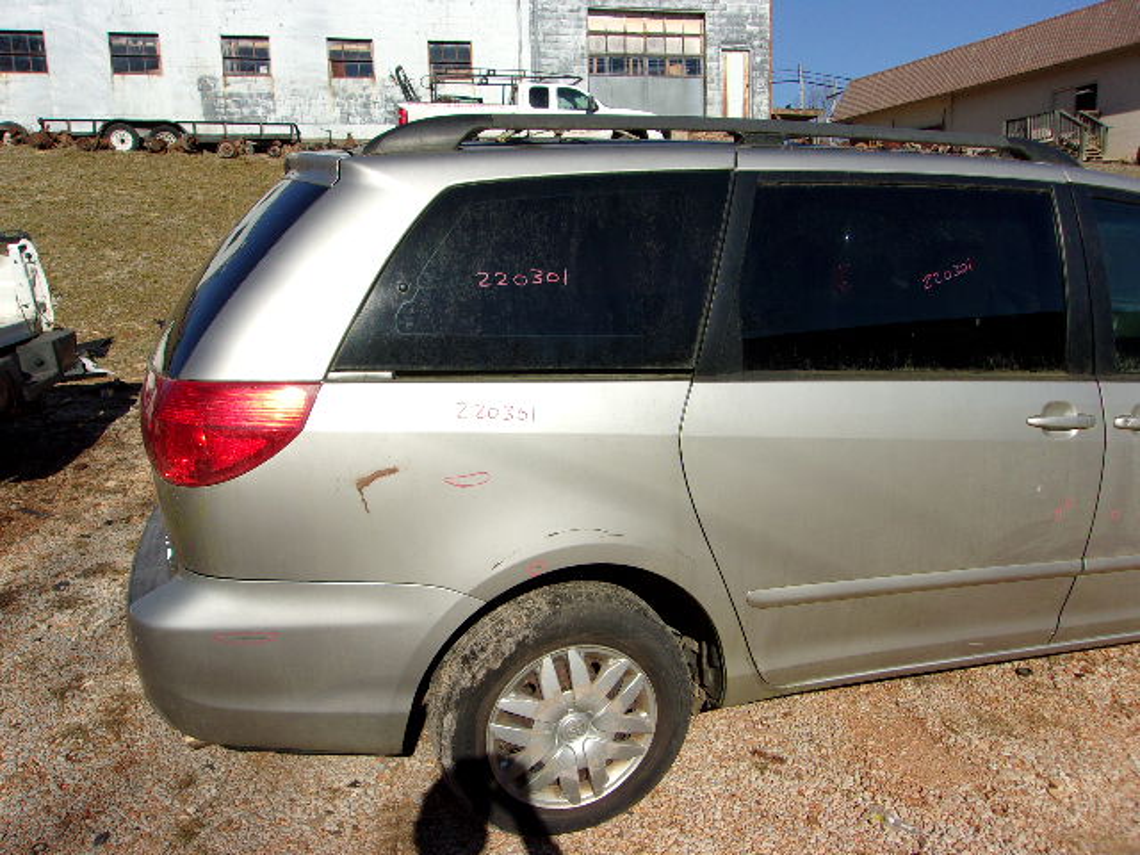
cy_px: 428
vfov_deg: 51.4
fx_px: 889
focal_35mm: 27
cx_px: 570
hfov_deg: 65.3
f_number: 10.4
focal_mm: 4.9
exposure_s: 1/140
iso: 80
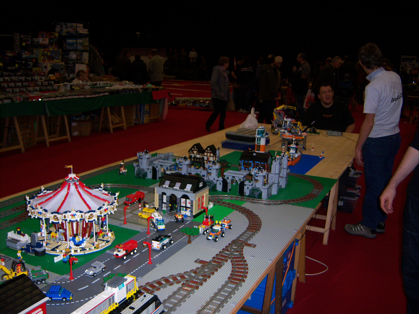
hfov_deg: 51.4
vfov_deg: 39.7
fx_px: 436
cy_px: 157
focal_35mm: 36
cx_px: 210
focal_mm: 7.5
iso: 160
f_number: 2.8
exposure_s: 1/60
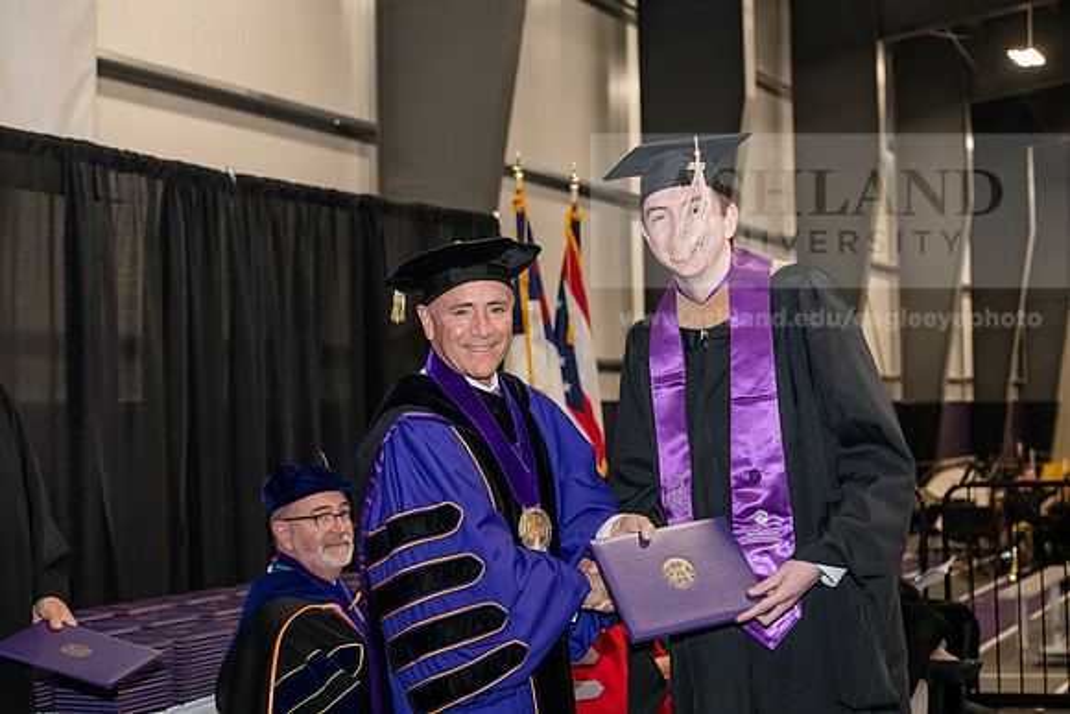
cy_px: 357
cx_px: 535
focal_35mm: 70
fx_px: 2081
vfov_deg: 19.5
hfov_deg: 28.8
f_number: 5.6
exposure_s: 1/200
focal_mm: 70
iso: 2500
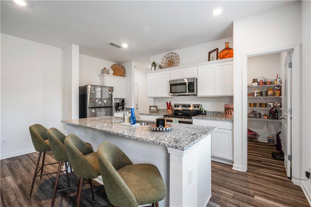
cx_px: 156
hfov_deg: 96.8
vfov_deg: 73.7
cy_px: 104
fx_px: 138
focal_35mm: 16
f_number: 8
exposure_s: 1/3
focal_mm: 16
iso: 320
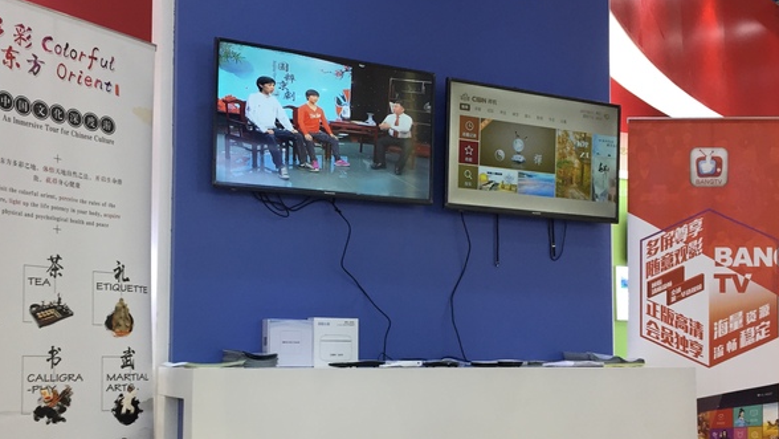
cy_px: 280
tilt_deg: +3.4
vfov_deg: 27.6
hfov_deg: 47.3
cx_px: 378
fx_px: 888
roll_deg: -1.3
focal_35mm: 43
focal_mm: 4.15
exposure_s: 1/33
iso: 64
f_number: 2.2
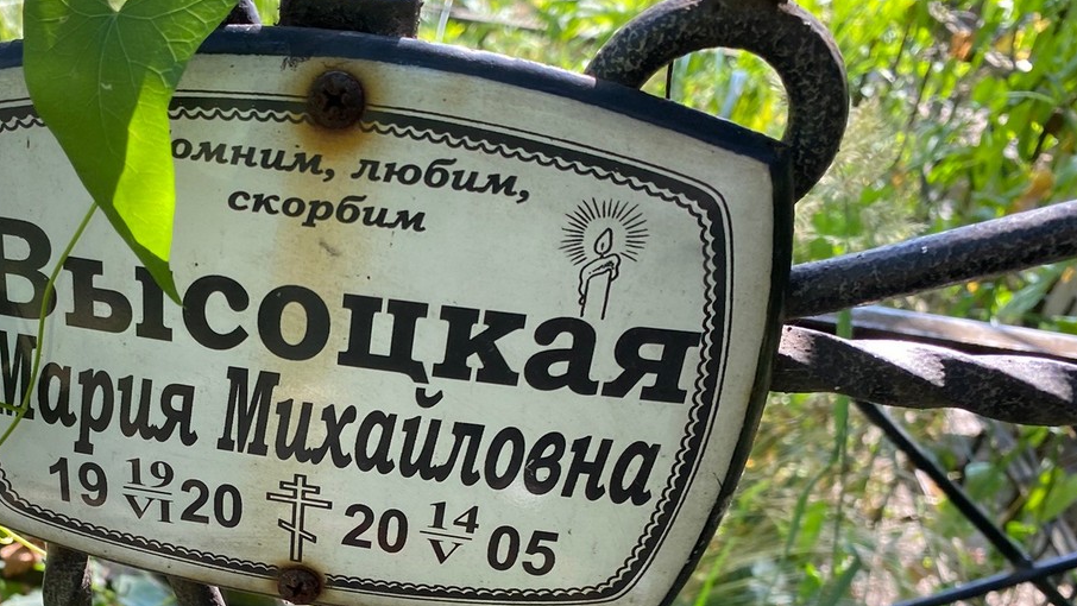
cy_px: 551
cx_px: 239
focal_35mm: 45
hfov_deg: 43.6
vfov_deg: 25.7
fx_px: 1285
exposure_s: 1/138
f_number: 1.8
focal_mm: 4.25
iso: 32
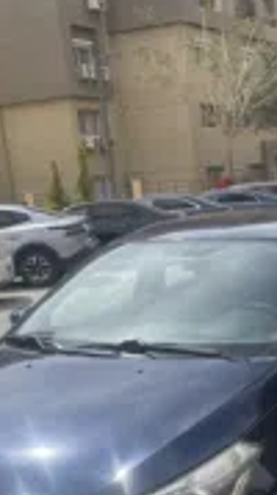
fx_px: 801
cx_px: 271
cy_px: 404
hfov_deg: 19.1
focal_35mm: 61
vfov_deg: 33.3
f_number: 1.6
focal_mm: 5.1
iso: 32
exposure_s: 1/3003
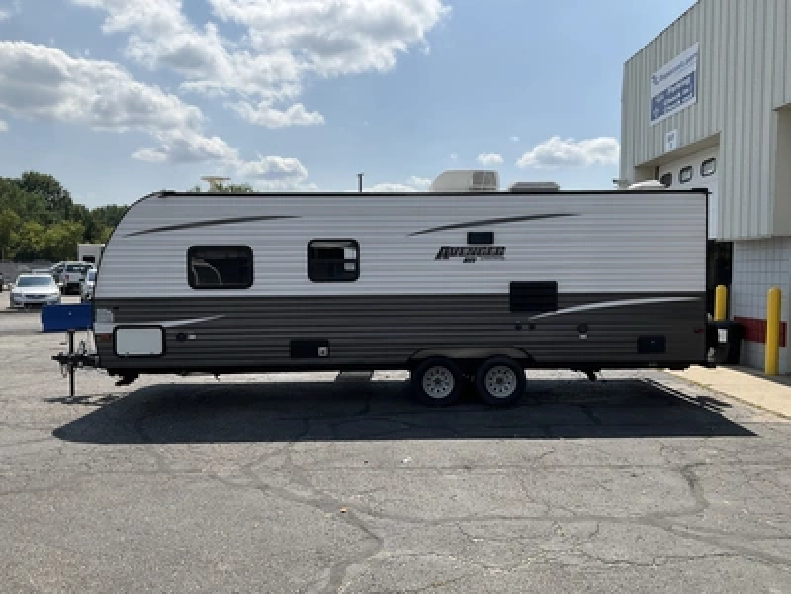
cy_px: 297
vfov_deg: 48.2
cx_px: 396
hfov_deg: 61.7
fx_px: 663
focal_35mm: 29
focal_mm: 3
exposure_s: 1/2959
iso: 25
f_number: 1.8
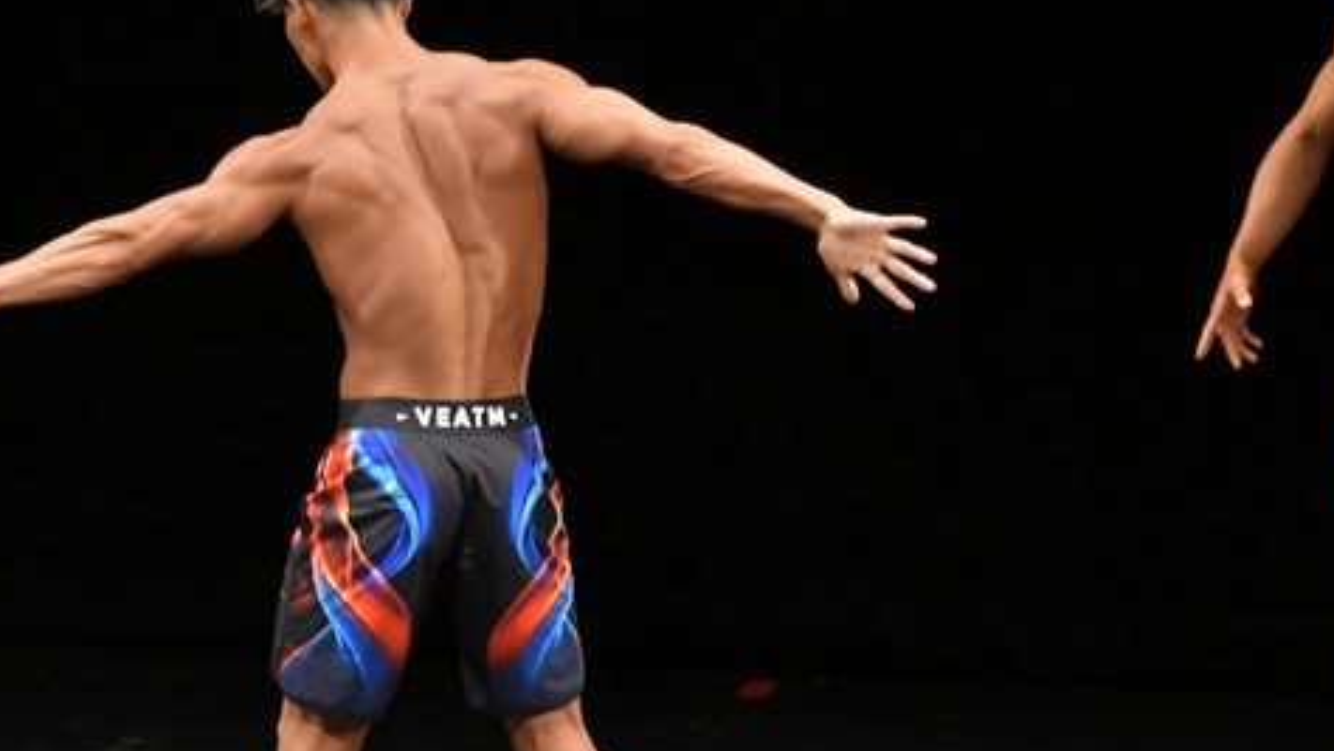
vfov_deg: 2.5
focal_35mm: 488
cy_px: 473
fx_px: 17268
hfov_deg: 4.4
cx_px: 519
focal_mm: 190
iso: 3200
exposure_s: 1/400
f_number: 5.6
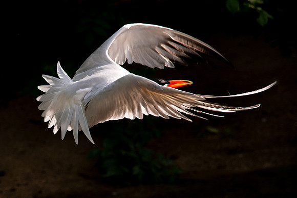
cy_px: 168
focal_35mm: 202
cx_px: 42
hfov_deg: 10.2
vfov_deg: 6.8
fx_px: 1663
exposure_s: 1/1600
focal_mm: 105
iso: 400
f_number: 4
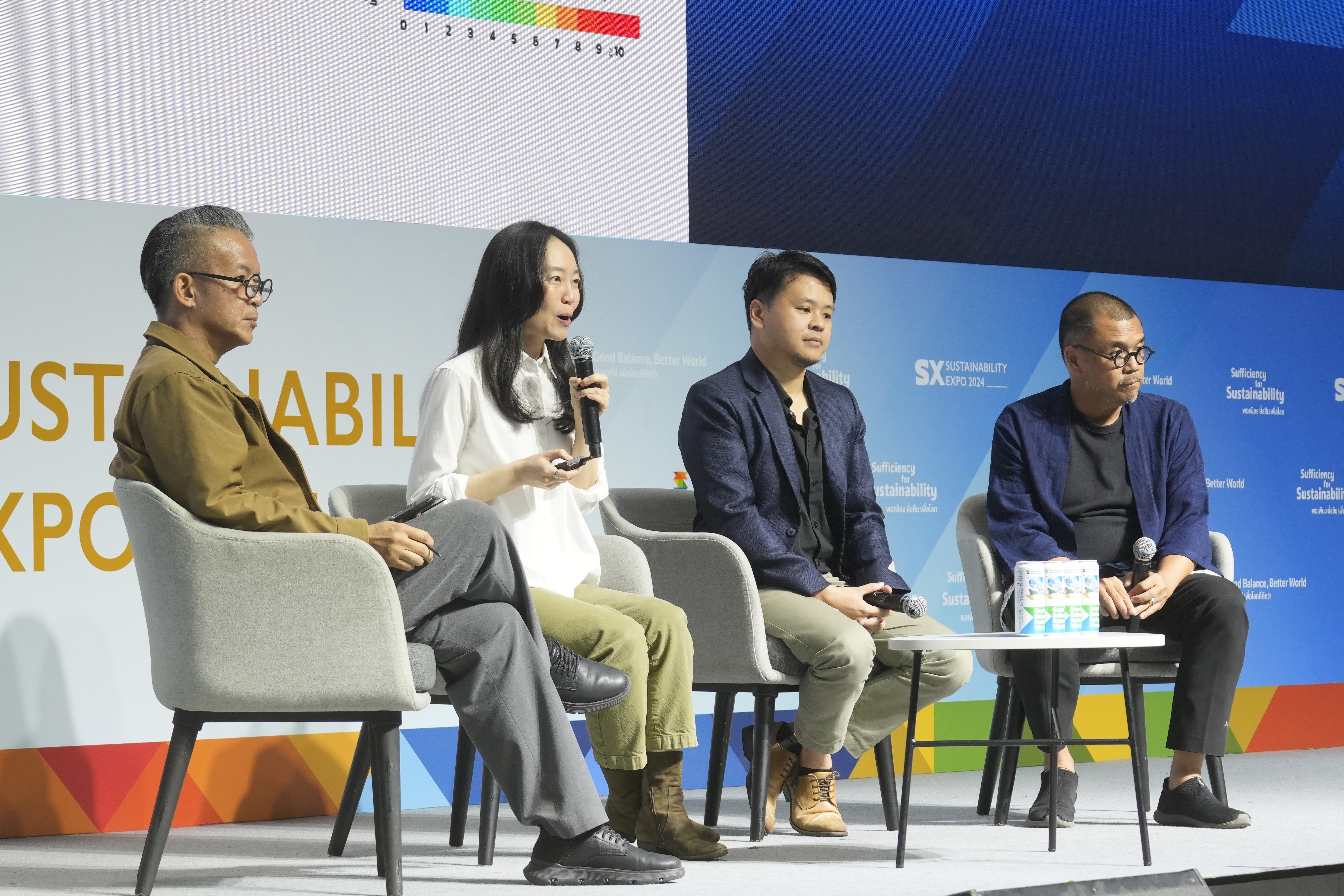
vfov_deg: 10.9
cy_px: 448
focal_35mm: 126
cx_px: 672
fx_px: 4704
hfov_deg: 16.3
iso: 1250
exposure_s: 1/160
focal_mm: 84
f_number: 6.3
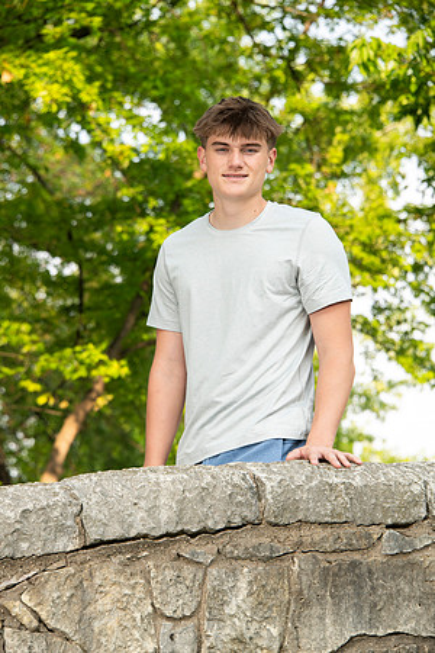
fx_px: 2628
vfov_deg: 14.2
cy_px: 326
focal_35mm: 145
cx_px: 218
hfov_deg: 9.5
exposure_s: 1/160
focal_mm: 145
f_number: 7.1
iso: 320
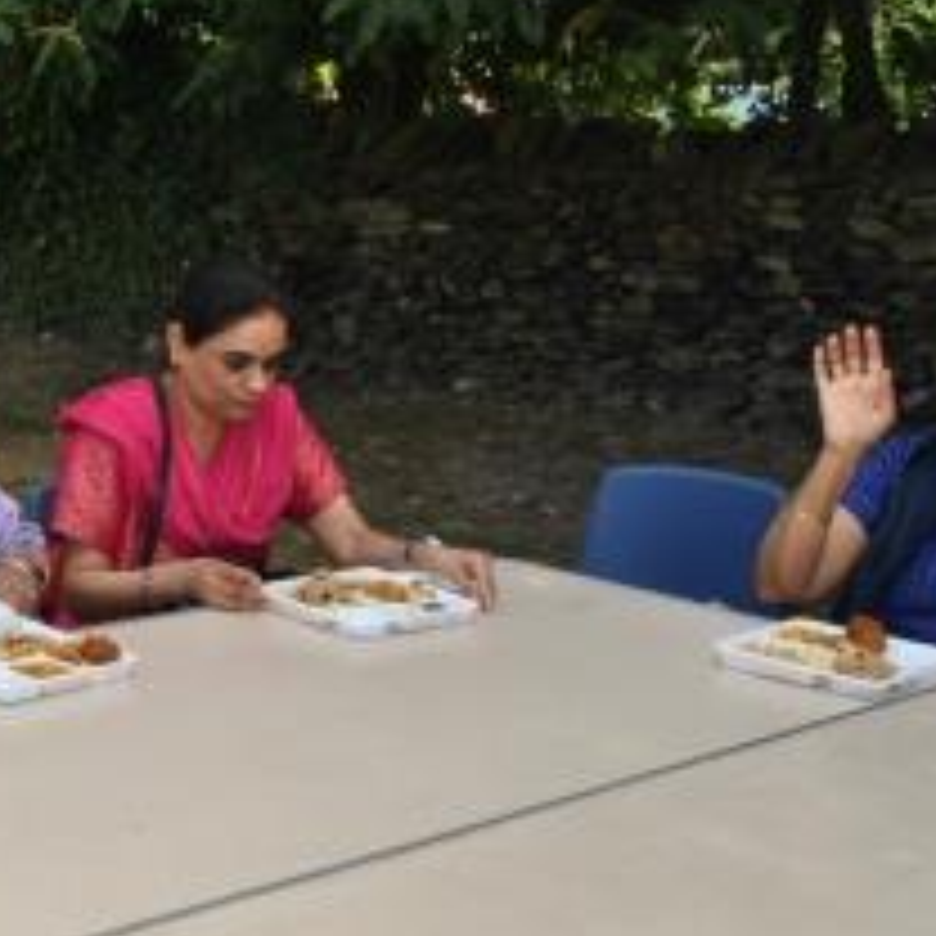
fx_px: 2019
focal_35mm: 66
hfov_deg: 24.9
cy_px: 540
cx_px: 9
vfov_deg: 26.1
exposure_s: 1/80
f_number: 8
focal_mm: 24
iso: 100
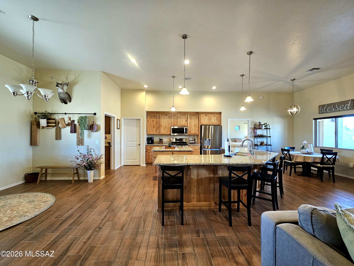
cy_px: 133
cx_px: 177
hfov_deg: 106.2
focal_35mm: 13
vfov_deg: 89.9
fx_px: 133
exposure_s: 1/60.2
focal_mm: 2.2
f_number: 2.2
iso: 200
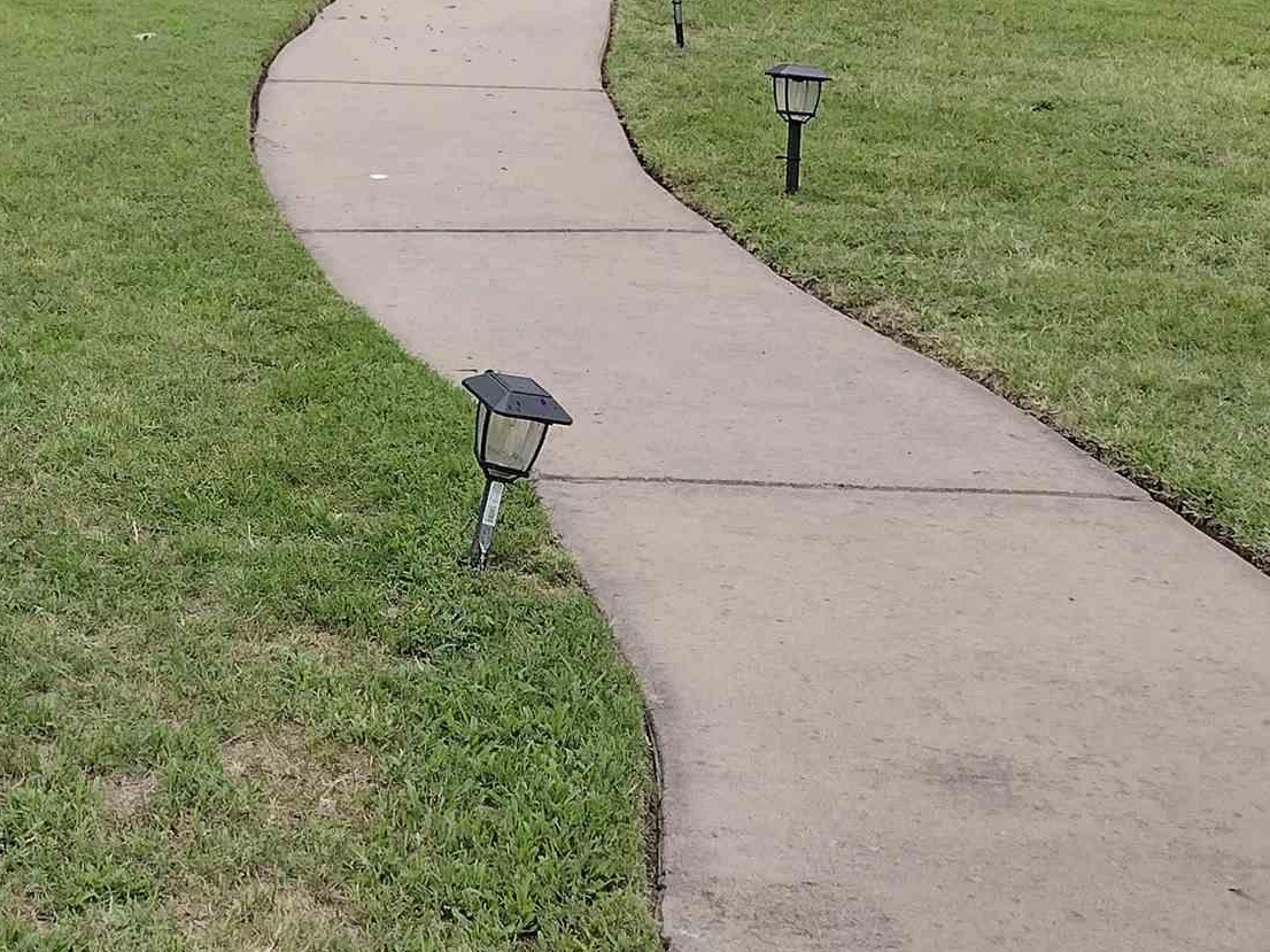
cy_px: -274
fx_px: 2751
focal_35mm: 75
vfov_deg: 18.3
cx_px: 2
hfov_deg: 24.8
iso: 100
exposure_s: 1/136
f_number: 1.7
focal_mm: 4.71
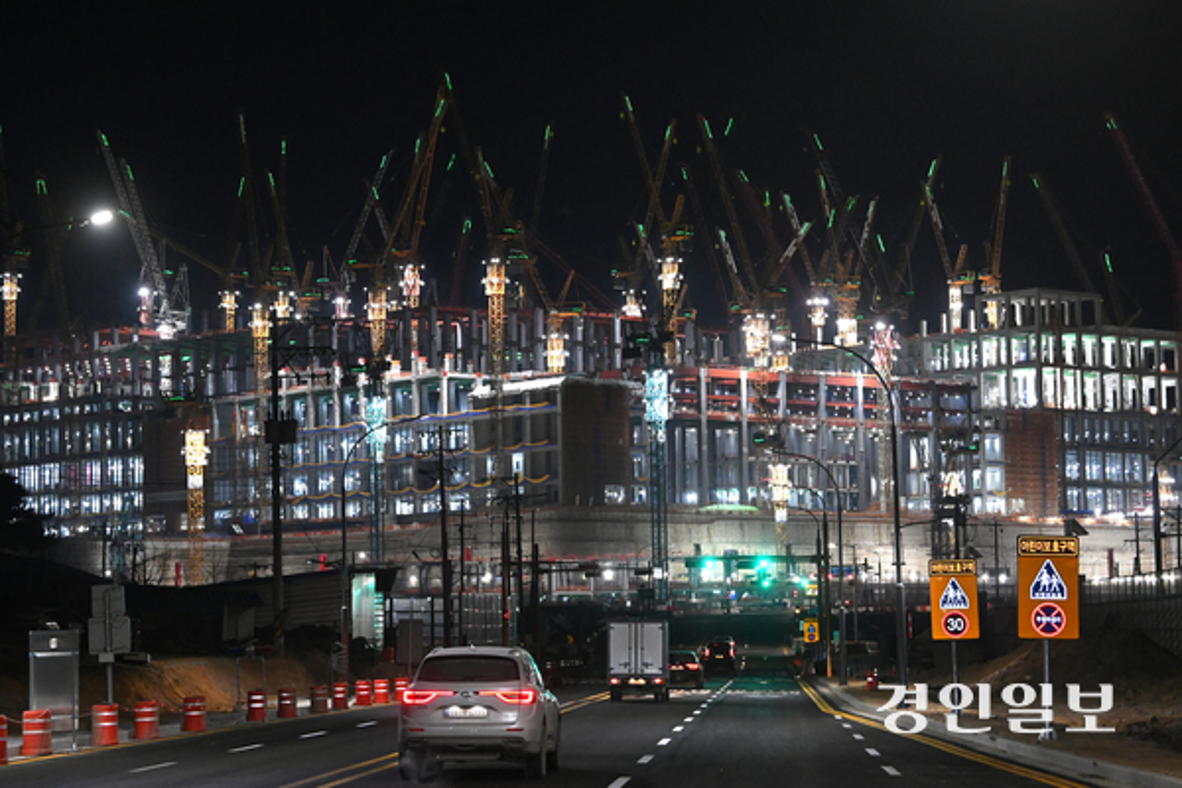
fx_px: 2955
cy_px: 394
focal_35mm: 90
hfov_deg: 22.6
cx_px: 591
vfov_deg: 15.2
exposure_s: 1/160
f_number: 5
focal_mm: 90
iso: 8000
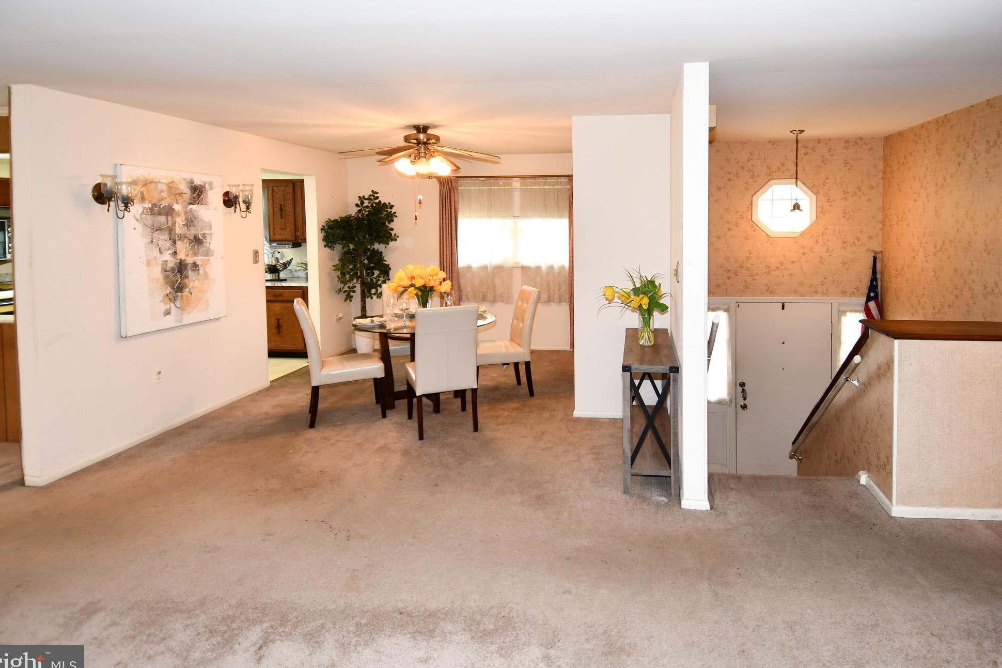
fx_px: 529
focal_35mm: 19
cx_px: 498
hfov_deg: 86.9
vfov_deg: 64.5
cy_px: 330
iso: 500
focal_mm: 12
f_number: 4
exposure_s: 1/60
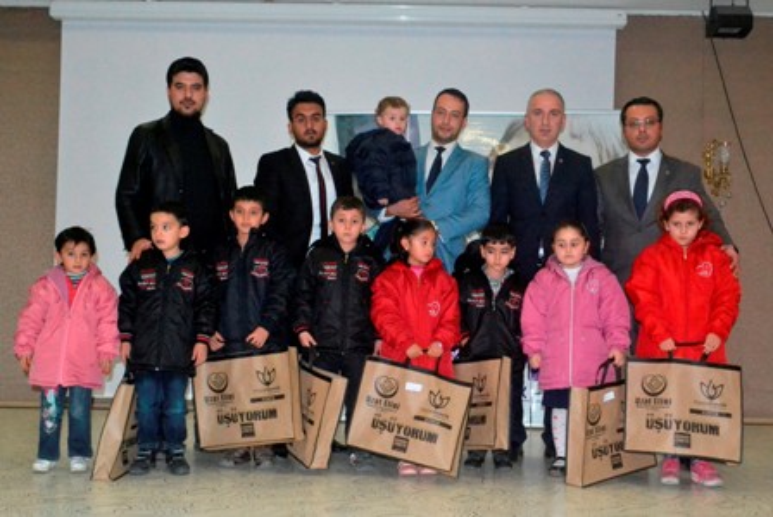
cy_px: 258
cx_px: 386
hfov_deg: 53.1
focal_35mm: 36
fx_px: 774
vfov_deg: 37.0
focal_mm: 24
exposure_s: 1/200
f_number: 7.1
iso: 3200
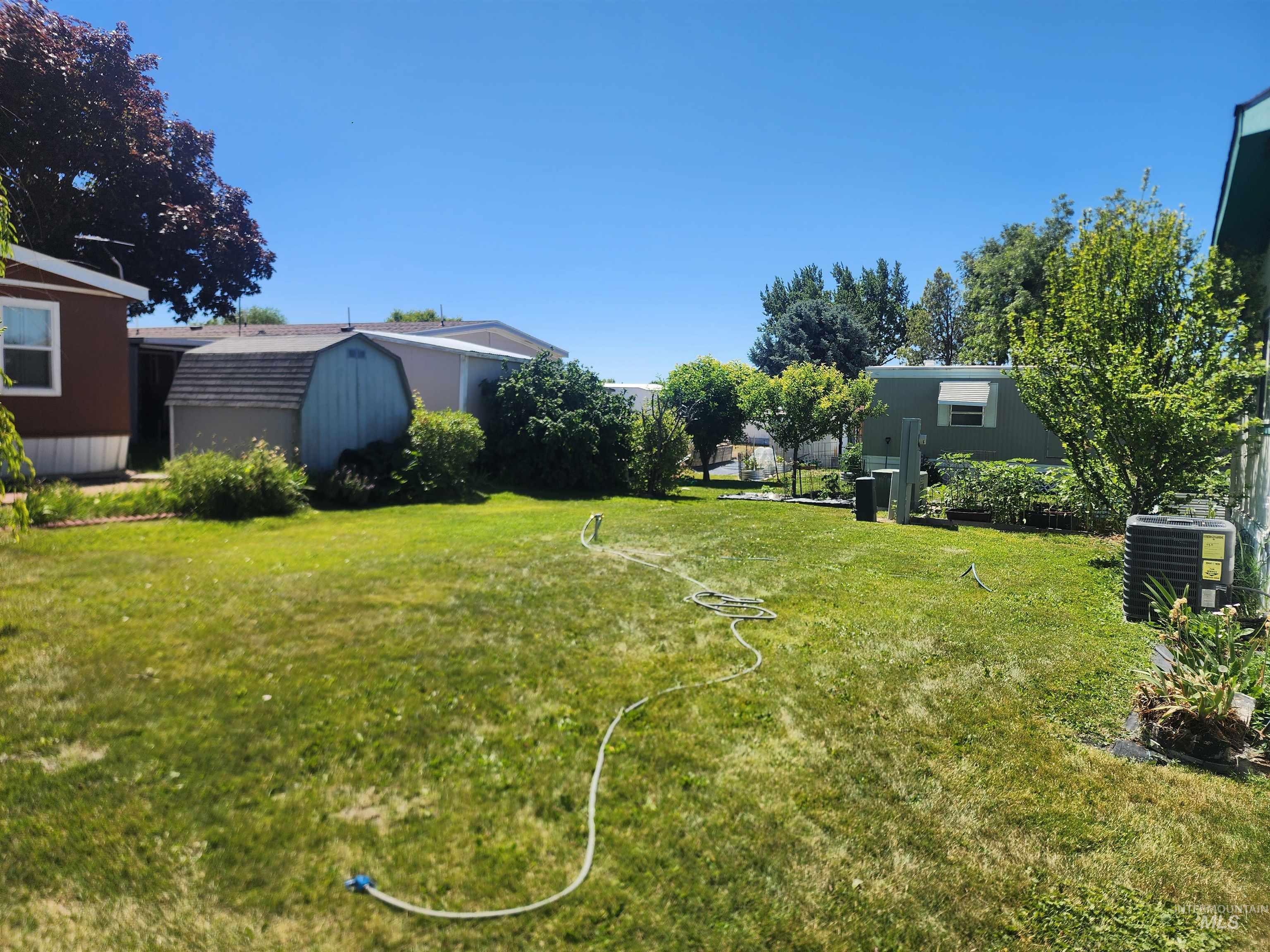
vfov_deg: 58.9
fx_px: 844
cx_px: 635
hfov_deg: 73.9
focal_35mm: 23
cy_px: 476
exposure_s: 1/989
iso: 12
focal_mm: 6.4
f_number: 1.8
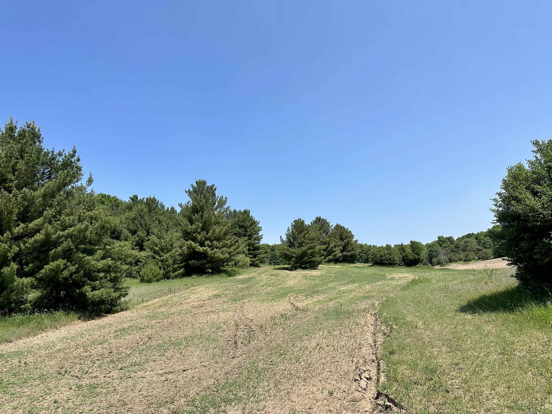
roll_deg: +3.8
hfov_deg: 71.6
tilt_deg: +8.8
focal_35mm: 24
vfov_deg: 56.8
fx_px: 383
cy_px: 207
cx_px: 276
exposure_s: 1/5000
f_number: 1.78
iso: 80
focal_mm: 6.86
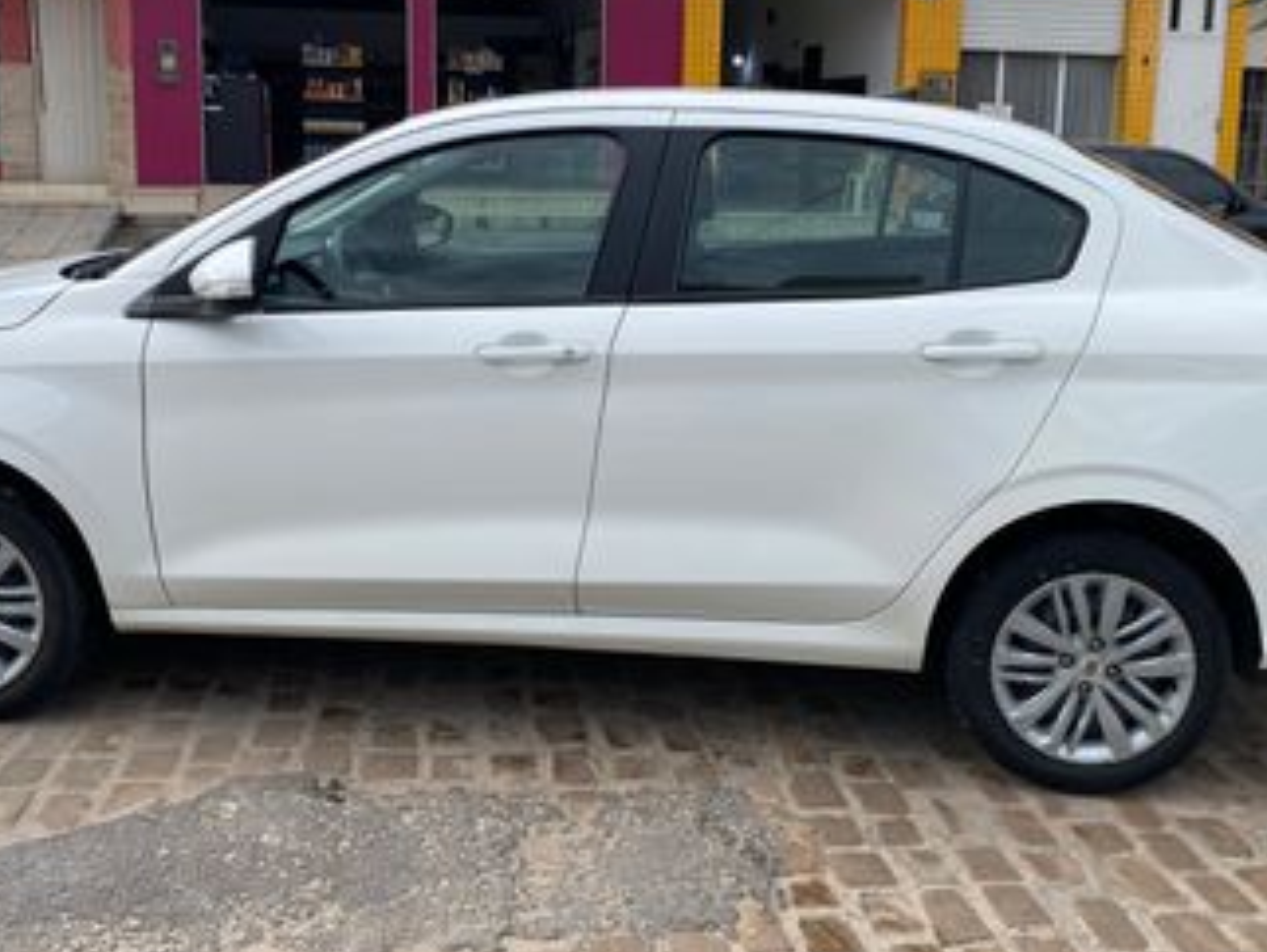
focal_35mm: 38
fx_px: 1392
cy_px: 389
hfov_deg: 48.9
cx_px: 622
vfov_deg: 37.6
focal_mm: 4.25
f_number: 1.8
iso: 32
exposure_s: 1/839
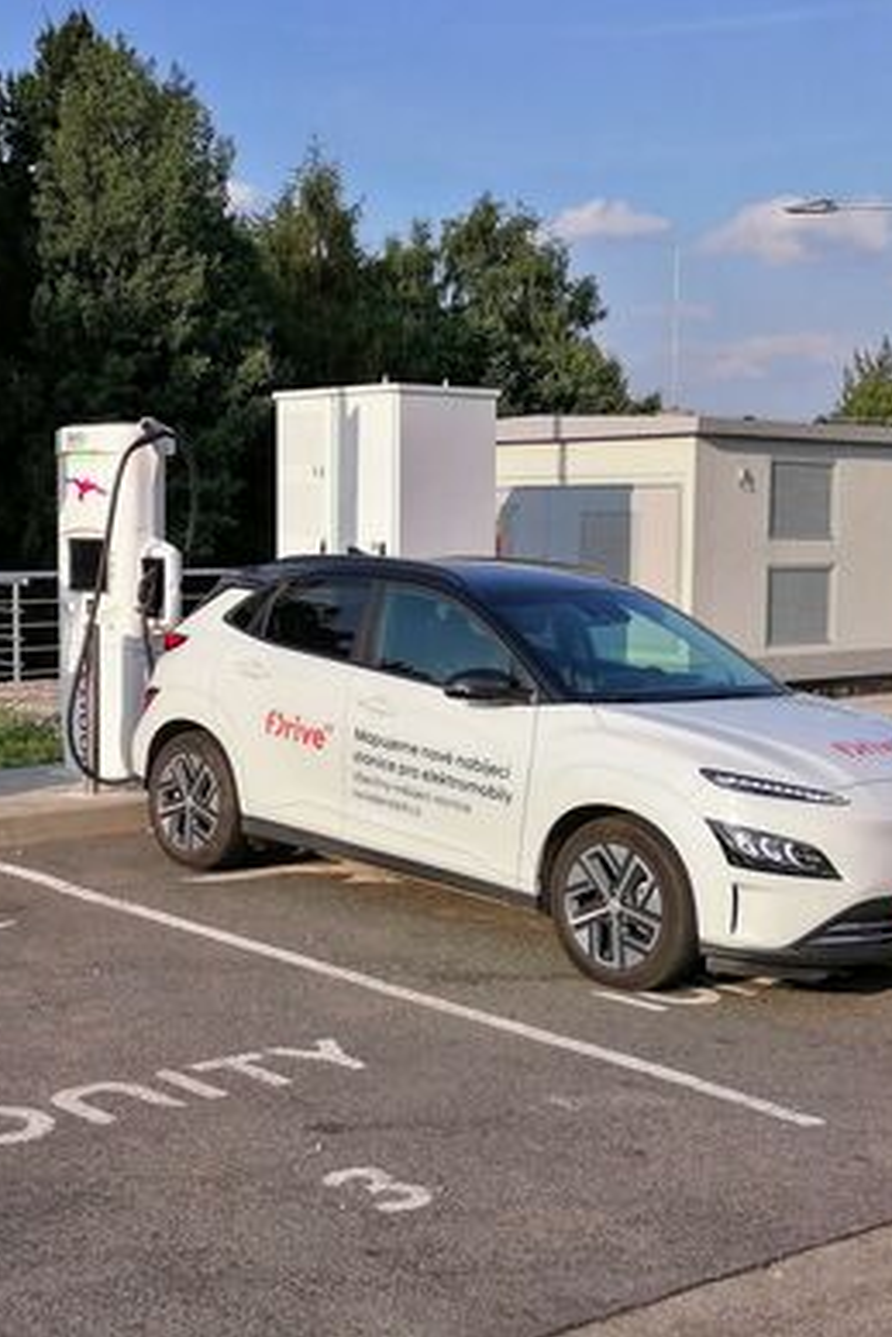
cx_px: 289
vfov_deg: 37.5
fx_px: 1968
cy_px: 668
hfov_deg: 25.4
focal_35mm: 53
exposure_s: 1/1406
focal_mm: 5.3
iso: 50
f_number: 1.8
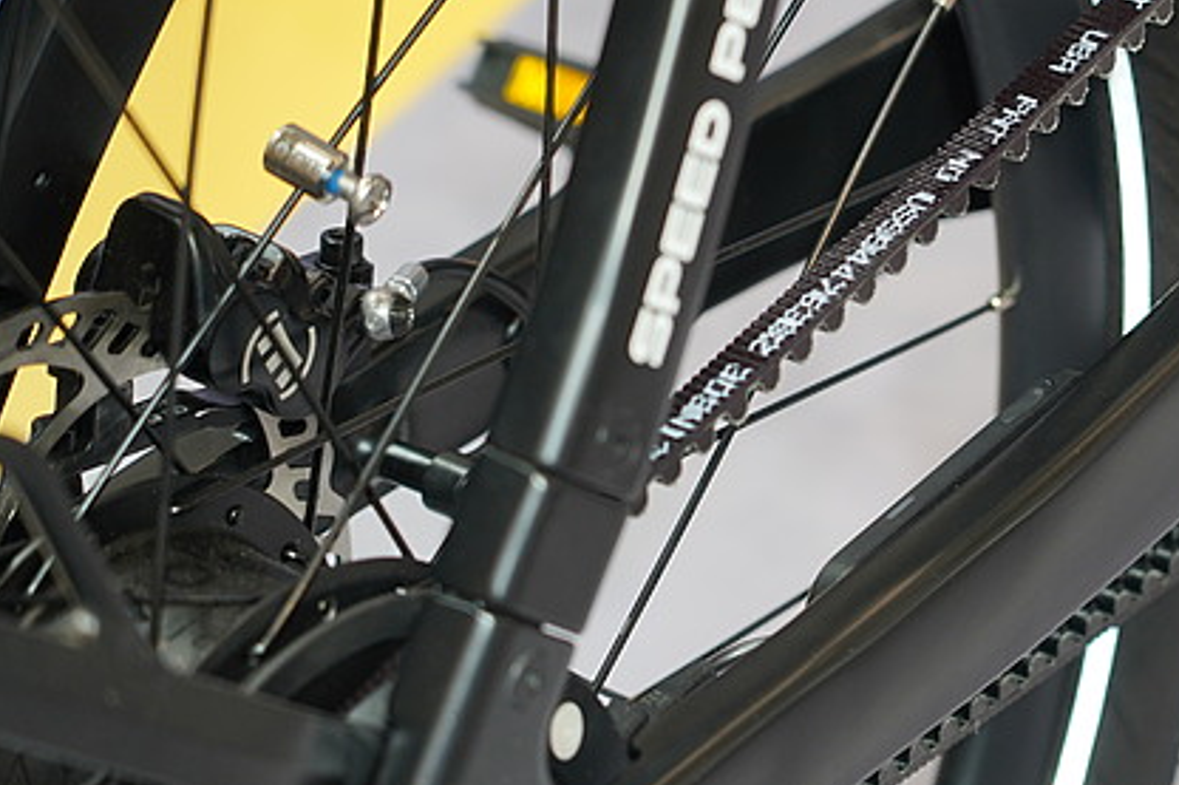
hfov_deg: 12.4
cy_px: 91
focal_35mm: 165
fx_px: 5401
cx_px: 1051
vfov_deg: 8.3
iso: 800
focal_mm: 88
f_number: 4
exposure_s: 1/100
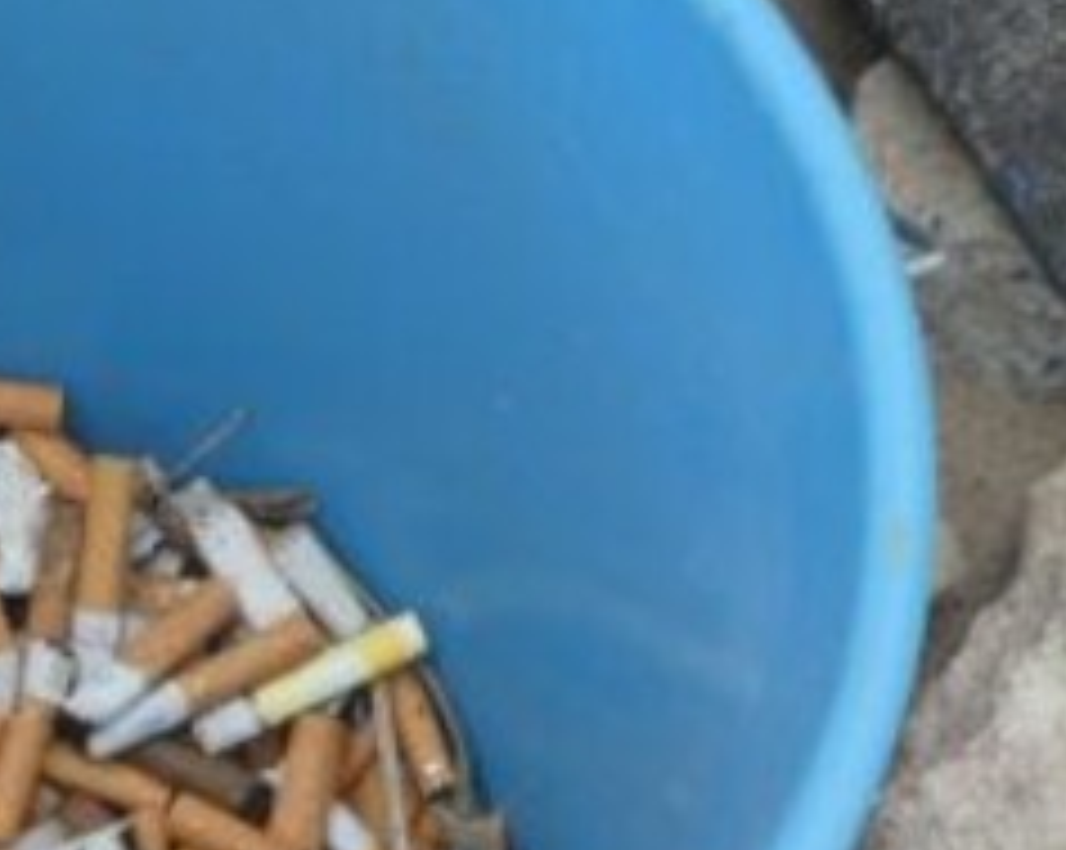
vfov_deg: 12.4
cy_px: 621
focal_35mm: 124
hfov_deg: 15.1
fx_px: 3907
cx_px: -103
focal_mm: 8.4
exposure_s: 1/80
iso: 200
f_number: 8
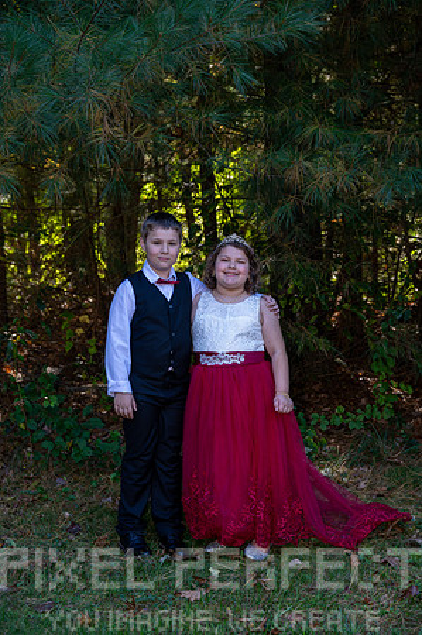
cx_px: 211
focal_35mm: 76
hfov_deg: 17.9
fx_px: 1339
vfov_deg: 26.7
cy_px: 318
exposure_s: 1/60
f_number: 6
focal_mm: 76
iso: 250
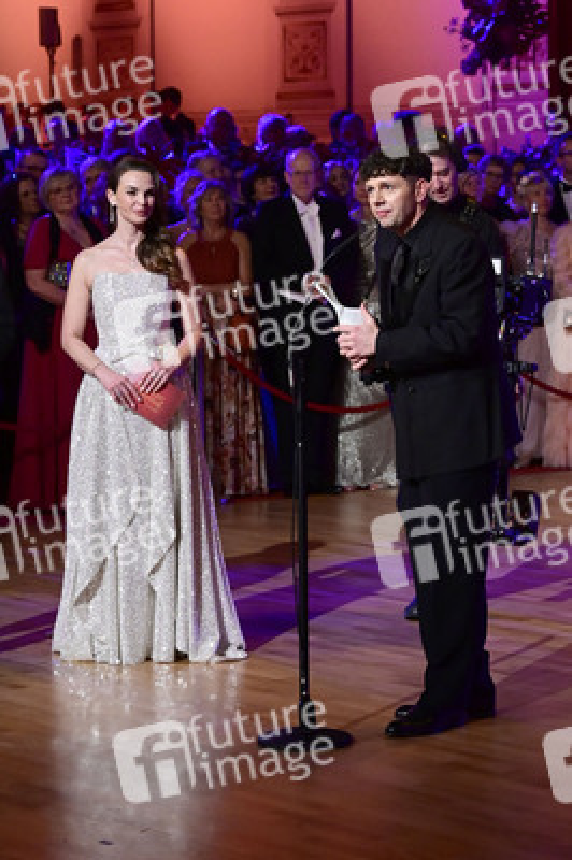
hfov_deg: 19.4
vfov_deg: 28.9
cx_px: 286
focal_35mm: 70
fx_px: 1671
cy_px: 430
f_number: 5
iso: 5000
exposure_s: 1/200
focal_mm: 70
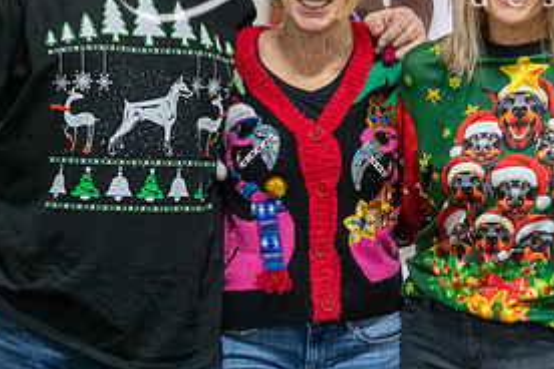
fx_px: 2847
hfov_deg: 11.1
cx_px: 405
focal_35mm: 185
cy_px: 57
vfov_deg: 7.4
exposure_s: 1/160
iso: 3200
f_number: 2.8
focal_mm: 88
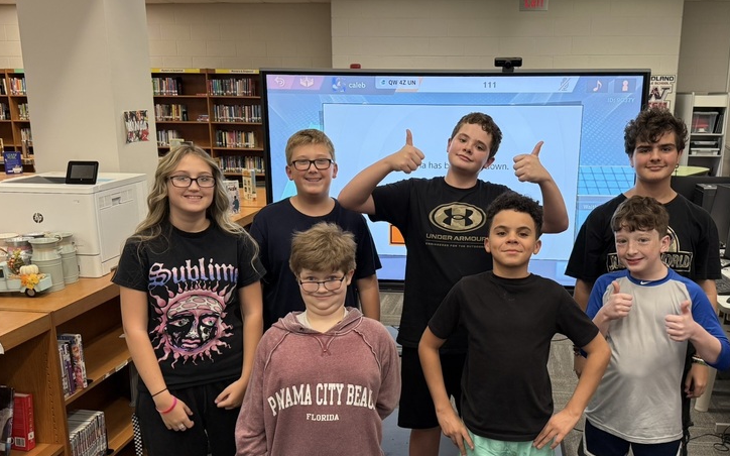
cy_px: 278
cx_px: 427
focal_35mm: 36
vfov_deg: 35.2
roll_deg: -0.2
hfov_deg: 53.8
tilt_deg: -12.7
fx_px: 716
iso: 160
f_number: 1.78
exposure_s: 1/95
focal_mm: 6.76
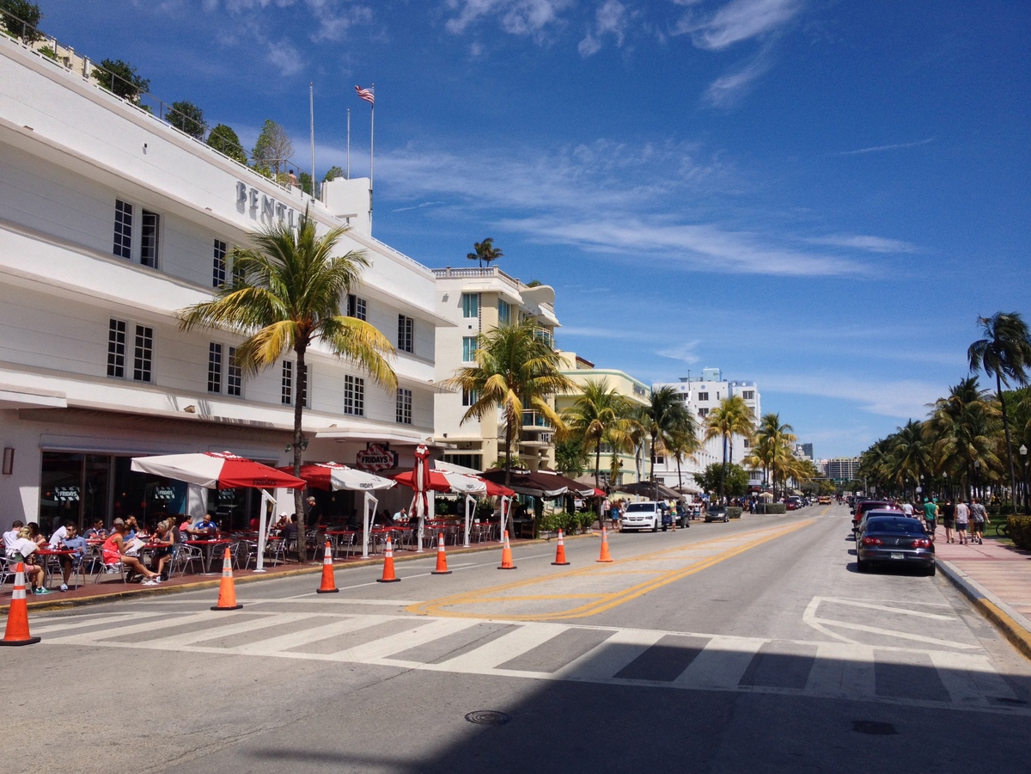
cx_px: 516
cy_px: 387
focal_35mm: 35
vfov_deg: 40.7
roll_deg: +0.3
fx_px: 1042
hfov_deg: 52.6
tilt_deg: +4.2
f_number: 2.4
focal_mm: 4.28
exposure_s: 1/2513
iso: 50
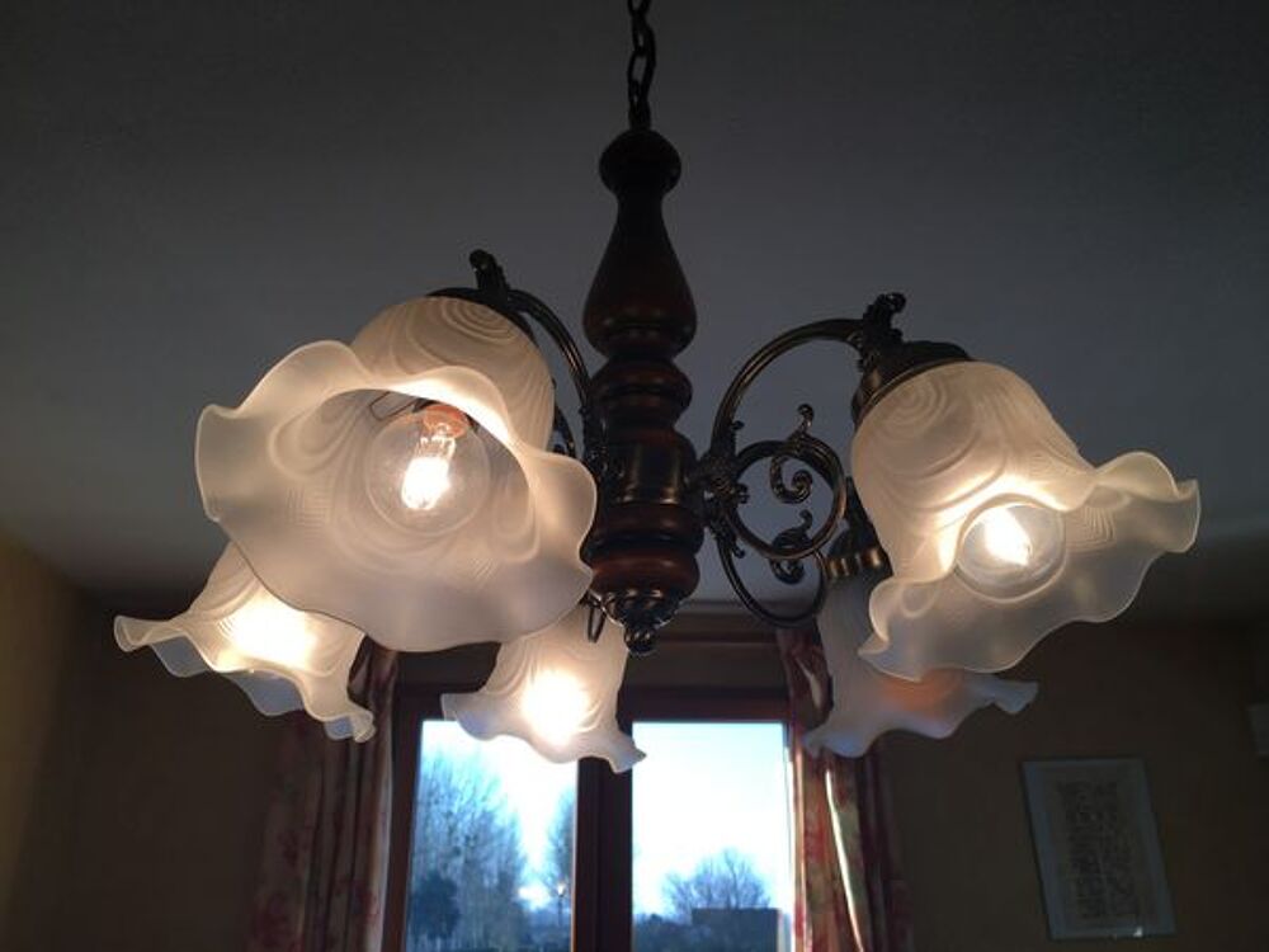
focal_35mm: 29
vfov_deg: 48.2
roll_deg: -0.3
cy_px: 476
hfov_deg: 61.7
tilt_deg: +22.2
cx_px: 634
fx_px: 1063
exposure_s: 1/229
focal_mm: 4.15
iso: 25
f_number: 2.2
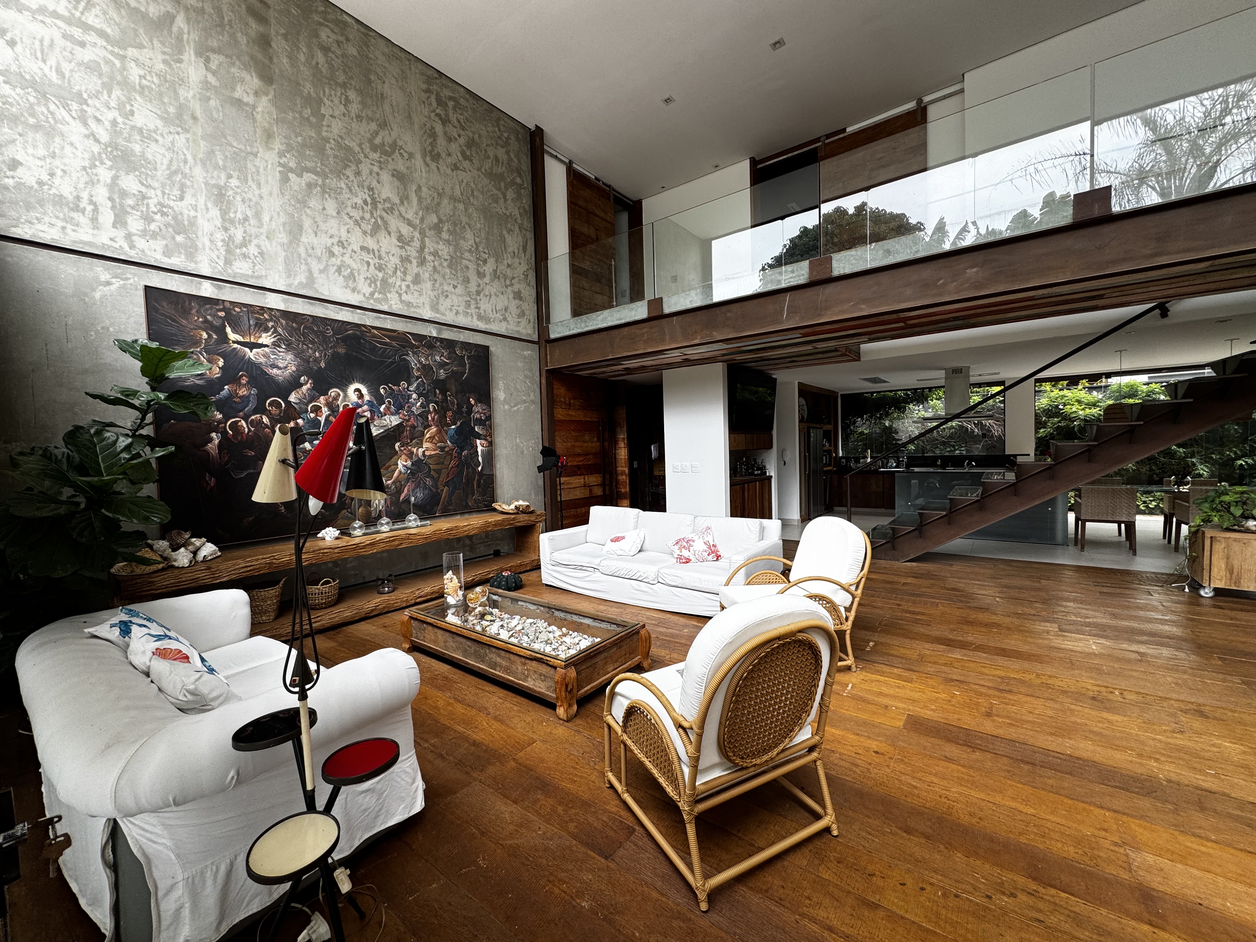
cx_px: 628
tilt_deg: -4.2
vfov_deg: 85.7
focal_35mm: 14
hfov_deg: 102.1
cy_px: 471
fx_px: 508
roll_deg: +4.3
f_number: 2.2
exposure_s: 1/101
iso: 40
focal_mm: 2.22
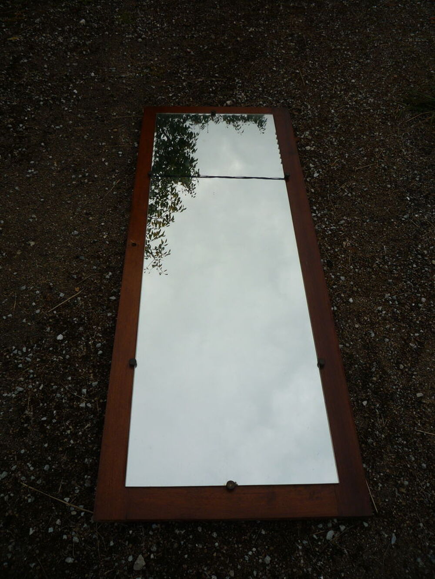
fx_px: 503
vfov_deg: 60.0
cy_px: 290
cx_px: 218
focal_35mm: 30
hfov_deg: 46.8
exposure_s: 1/400
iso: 100
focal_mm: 5.2
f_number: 4
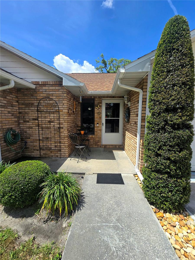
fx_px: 98
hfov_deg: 89.9
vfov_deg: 106.2
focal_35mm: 13
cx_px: 98
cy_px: 130
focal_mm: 2.2
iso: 50
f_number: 2.2
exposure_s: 1/2500
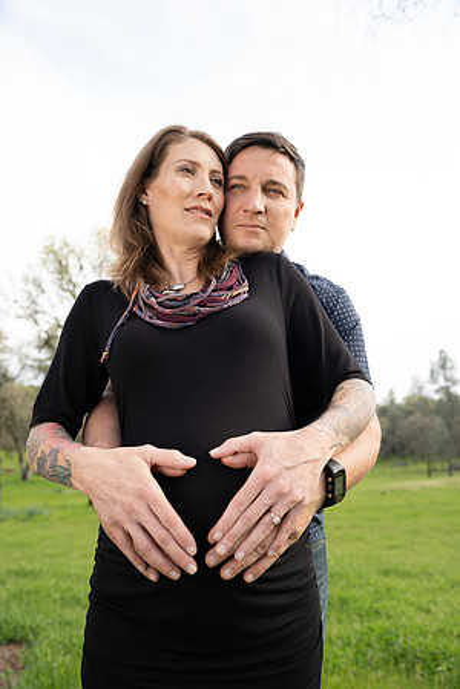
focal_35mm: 24
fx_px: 460
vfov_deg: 73.7
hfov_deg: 53.1
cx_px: 230
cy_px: 344
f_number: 3.2
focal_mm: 24
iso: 100
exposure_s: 1/125
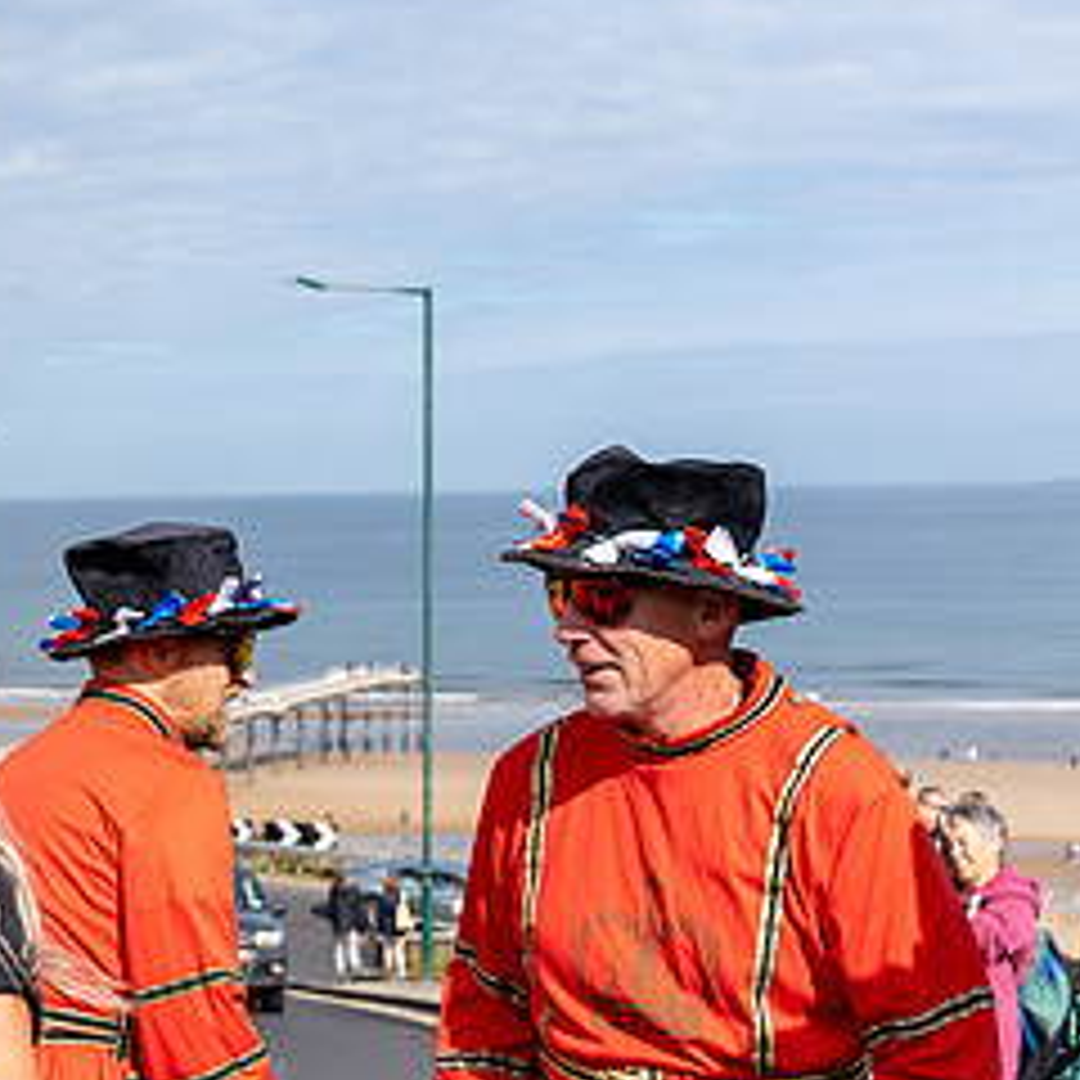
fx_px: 2753
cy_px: 756
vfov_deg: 22.1
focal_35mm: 78
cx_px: -57
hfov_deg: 21.3
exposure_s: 1/800
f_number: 4.5
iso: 100
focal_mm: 34
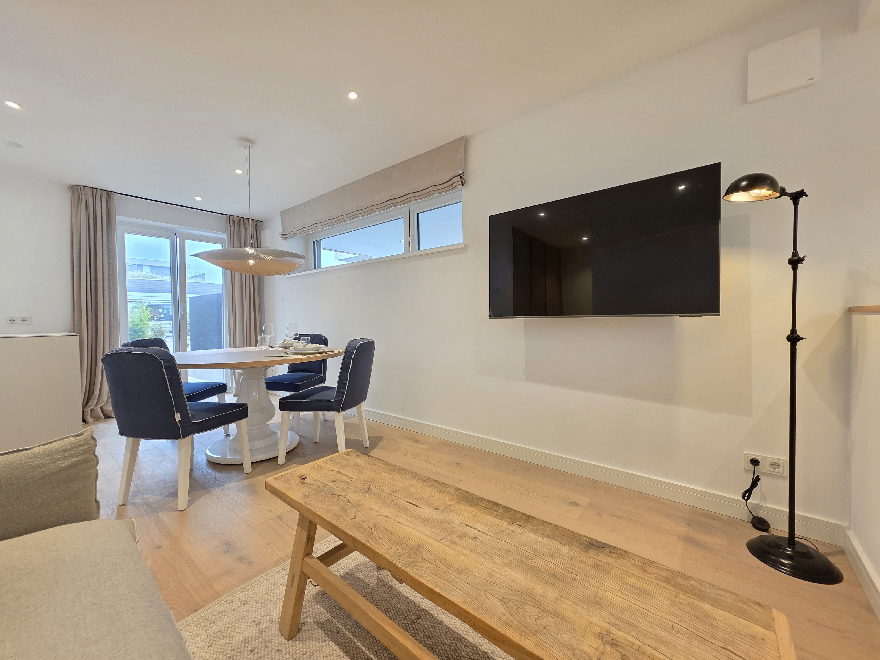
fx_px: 330
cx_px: 440
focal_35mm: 13
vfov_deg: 89.9
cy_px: 330
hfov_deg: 106.2
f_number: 1.9
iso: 160
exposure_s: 1/100
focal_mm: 2.2
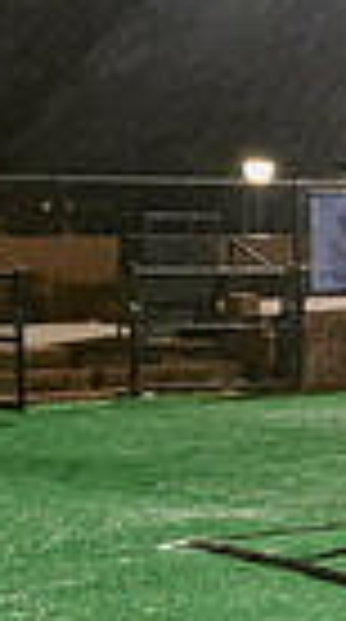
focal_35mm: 106
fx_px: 1740
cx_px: 1281
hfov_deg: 8.1
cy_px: 272
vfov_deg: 20.2
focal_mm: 24
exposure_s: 1/80
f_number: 4.5
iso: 2500
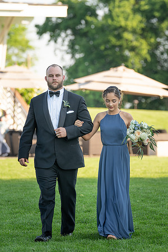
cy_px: 121
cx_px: 93
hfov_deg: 4.8
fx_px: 2008
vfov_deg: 7.2
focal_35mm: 287
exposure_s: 1/250
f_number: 4
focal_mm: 168
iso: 100
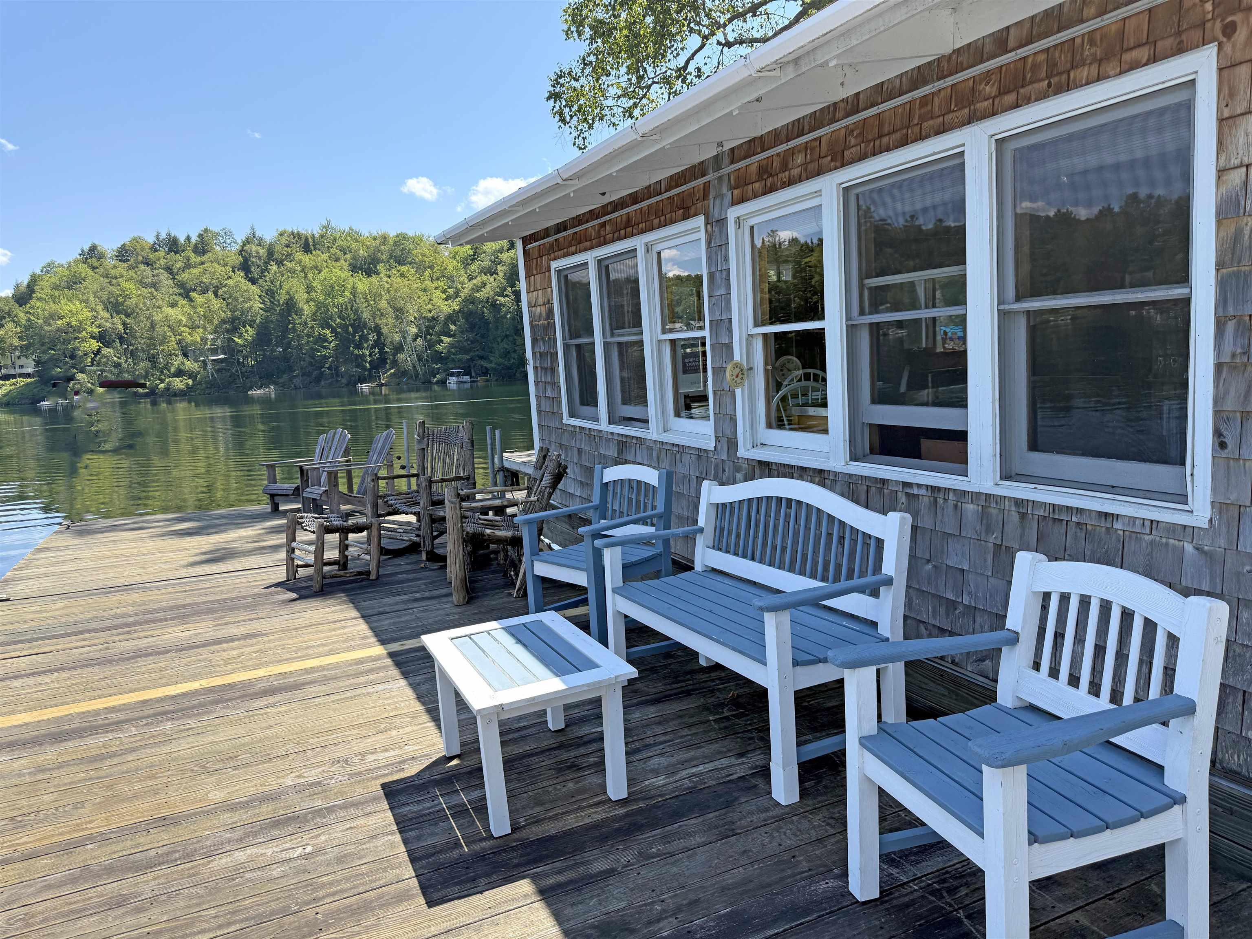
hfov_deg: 71.6
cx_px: 626
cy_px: 470
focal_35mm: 24
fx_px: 868
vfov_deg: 56.8
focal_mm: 6.76
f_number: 1.78
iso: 100
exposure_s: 1/2169
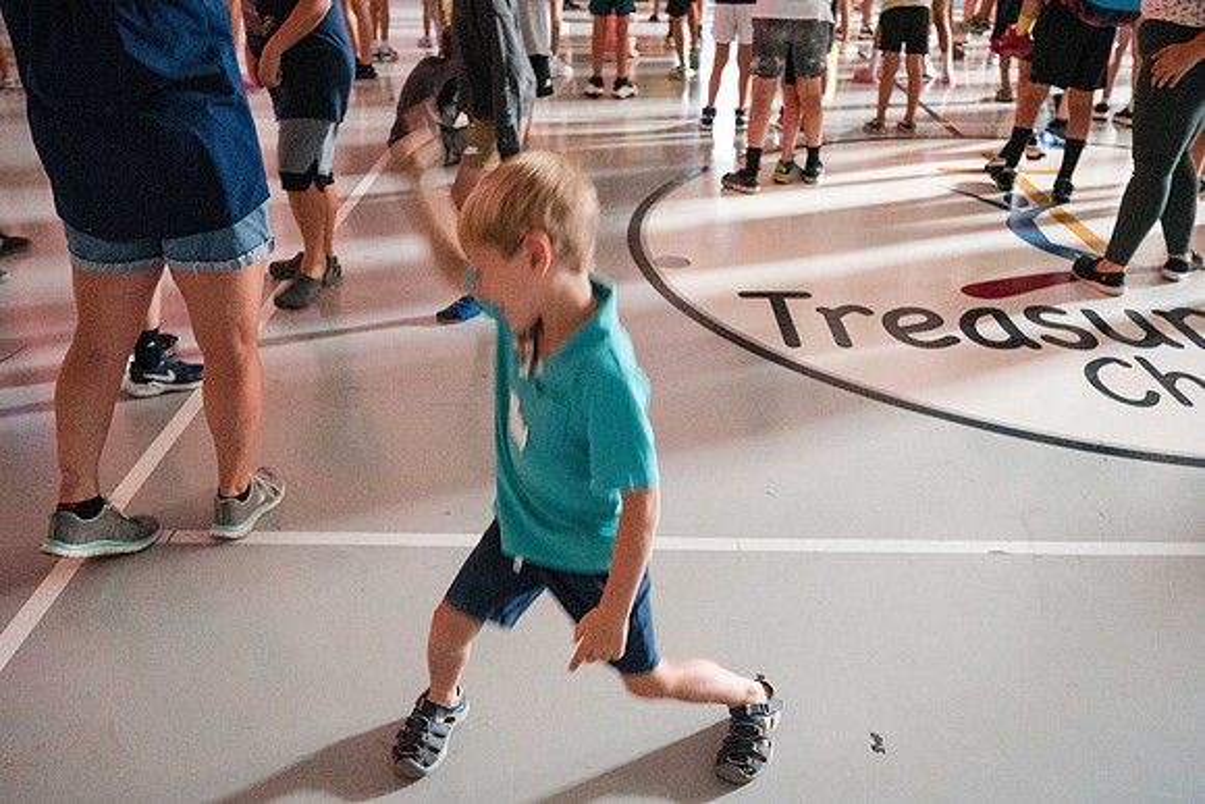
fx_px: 1050
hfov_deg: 59.7
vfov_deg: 41.9
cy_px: 400
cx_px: 604
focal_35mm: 31
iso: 25600
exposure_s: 1/40
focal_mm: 30
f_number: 4
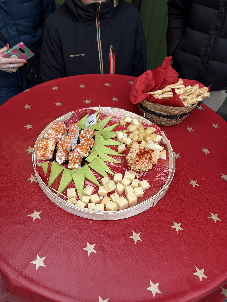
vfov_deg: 67.3
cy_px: 151
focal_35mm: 26
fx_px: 227
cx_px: 114
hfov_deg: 53.1
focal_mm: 5.96
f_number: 1.6
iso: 40
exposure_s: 1/264
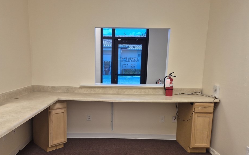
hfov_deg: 68.3
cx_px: 114
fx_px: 183
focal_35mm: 27
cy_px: 93
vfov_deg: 45.8
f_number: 1.8
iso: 200
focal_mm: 5.4
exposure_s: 1/120
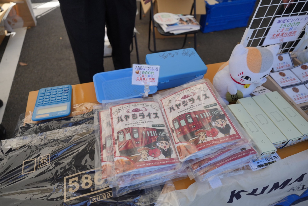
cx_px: 154
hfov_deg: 73.7
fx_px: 205
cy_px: 103
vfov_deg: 53.2
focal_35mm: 24
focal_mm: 24
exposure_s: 1/3200
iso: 800
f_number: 4
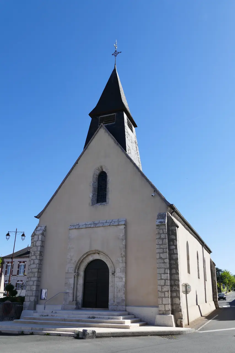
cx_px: 118
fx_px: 304
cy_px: 176
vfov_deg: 60.3
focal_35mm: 31
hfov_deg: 42.3
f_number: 3.5
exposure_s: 1/2000
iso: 125
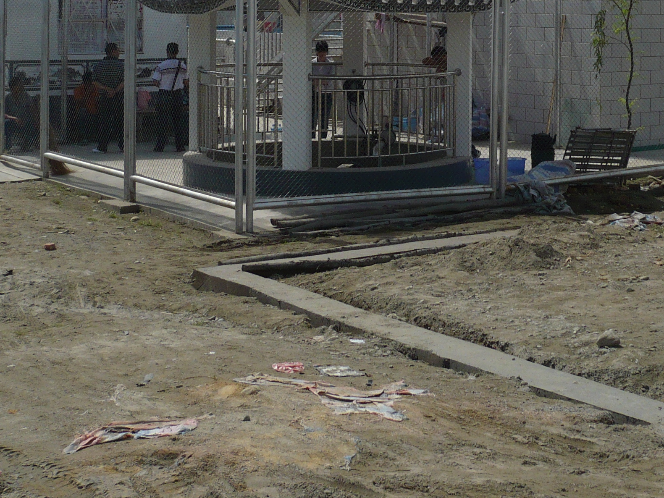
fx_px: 1304
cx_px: 470
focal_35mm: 68
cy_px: 19
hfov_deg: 28.3
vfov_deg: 21.0
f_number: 8
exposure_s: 1/400
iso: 100
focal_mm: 5.8
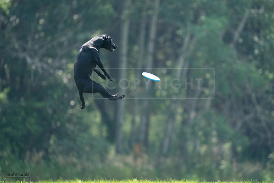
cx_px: 137
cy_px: 92
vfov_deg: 2.3
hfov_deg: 3.4
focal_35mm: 600
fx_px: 4568
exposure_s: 1/4000
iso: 5000
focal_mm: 600
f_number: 6.3
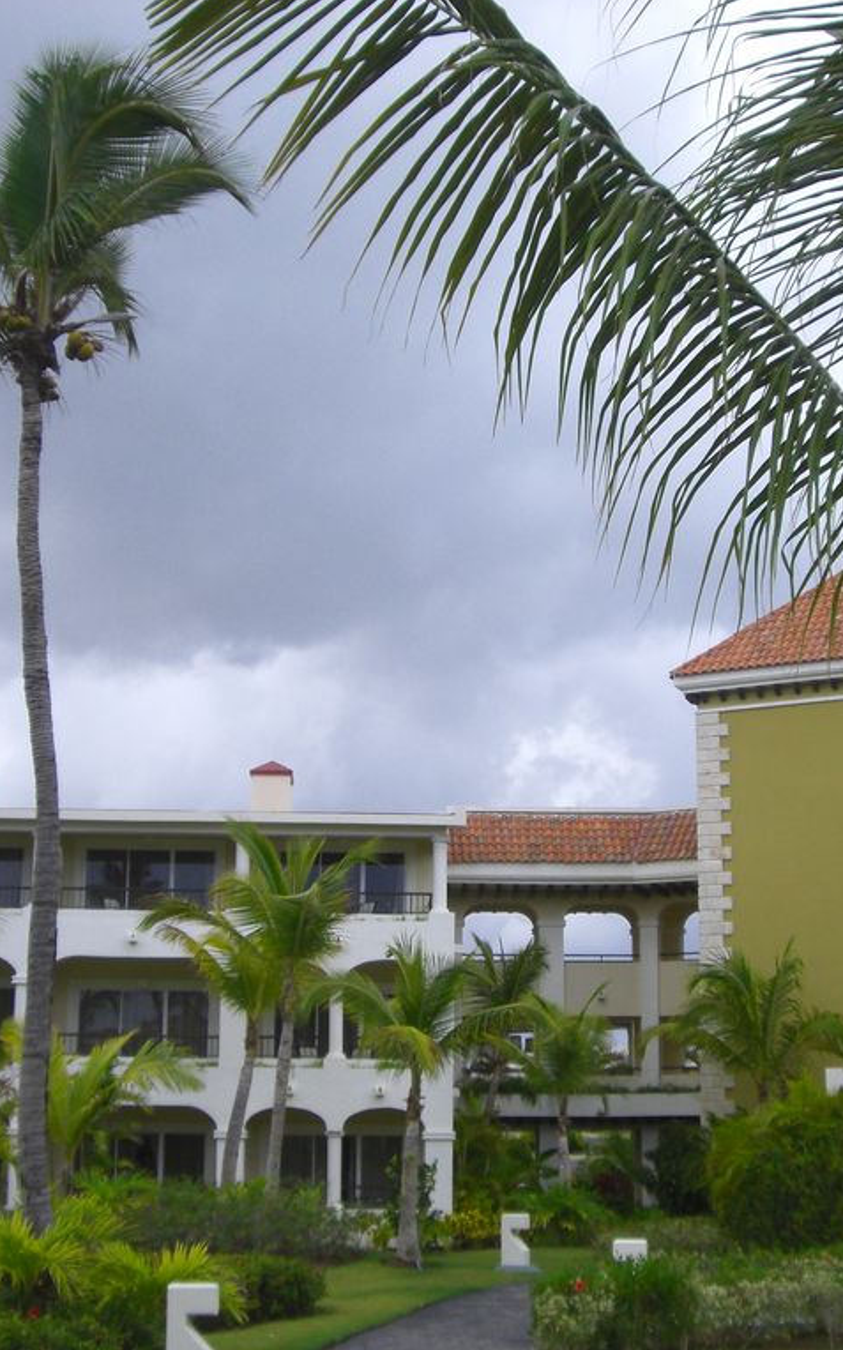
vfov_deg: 37.5
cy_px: 673
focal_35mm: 54
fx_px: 1986
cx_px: 520
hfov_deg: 23.9
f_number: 8
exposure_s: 1/160
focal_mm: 6.2
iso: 100
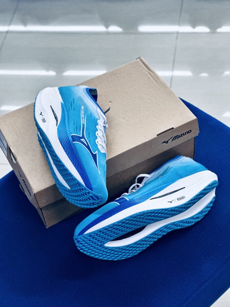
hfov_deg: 19.1
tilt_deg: -47.3
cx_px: 115
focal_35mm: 77
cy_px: 154
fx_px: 682
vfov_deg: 25.3
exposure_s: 1/100
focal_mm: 9
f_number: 2.8
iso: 125
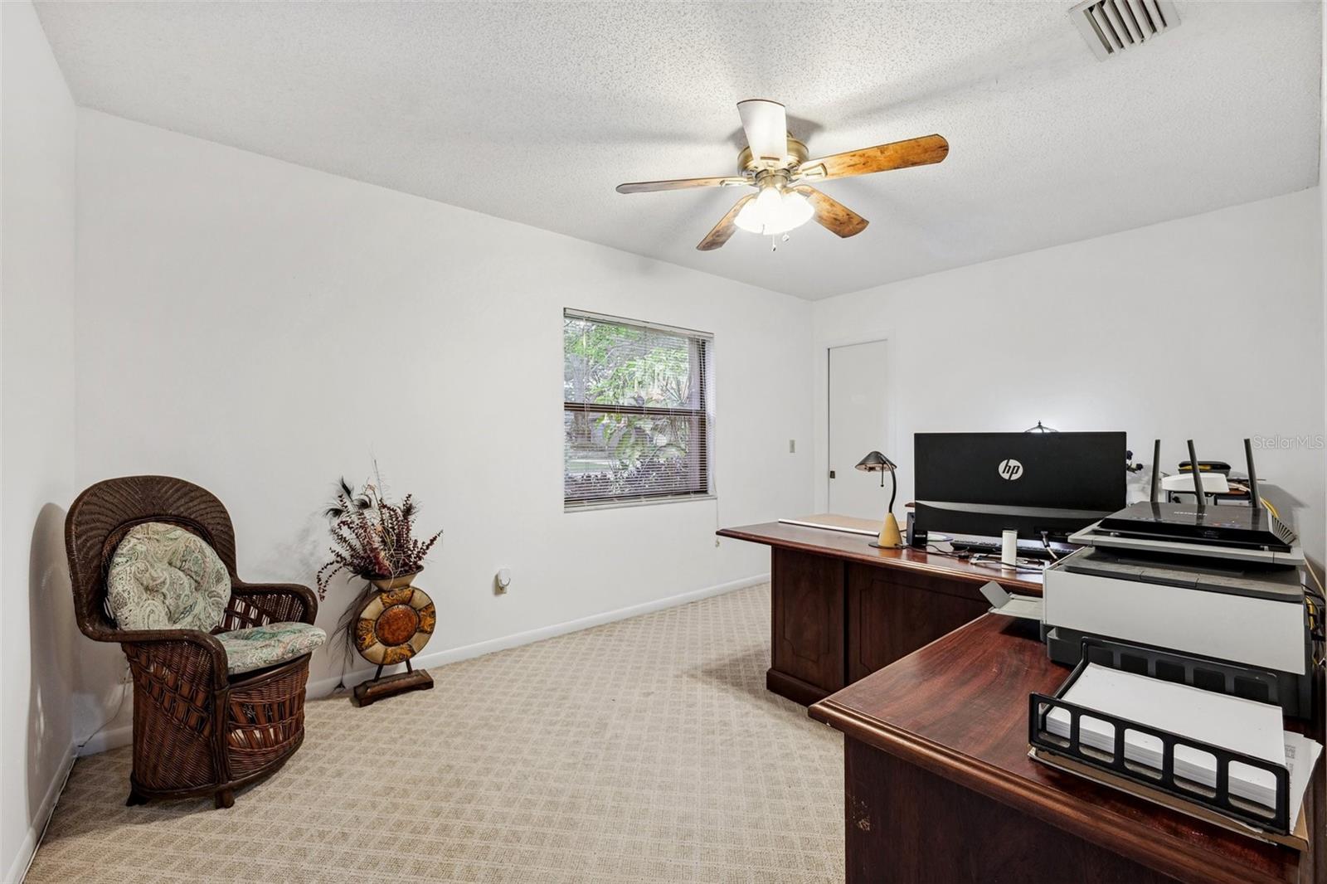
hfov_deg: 104.3
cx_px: 664
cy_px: 442
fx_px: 516
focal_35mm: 14
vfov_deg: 81.2
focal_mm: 14
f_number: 8
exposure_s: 1/3.33
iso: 400
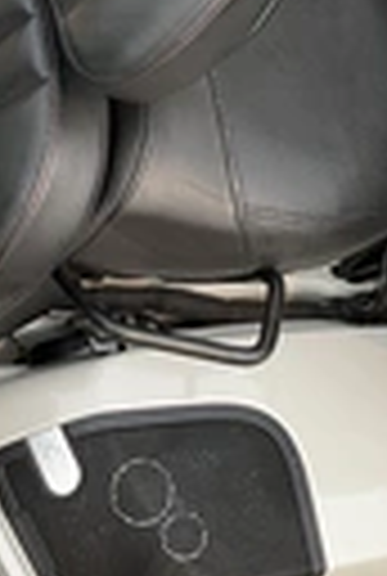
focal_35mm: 94
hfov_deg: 14.6
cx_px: 158
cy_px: 27
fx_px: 1508
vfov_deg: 21.0
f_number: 1.8
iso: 25
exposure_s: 1/635
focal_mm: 3
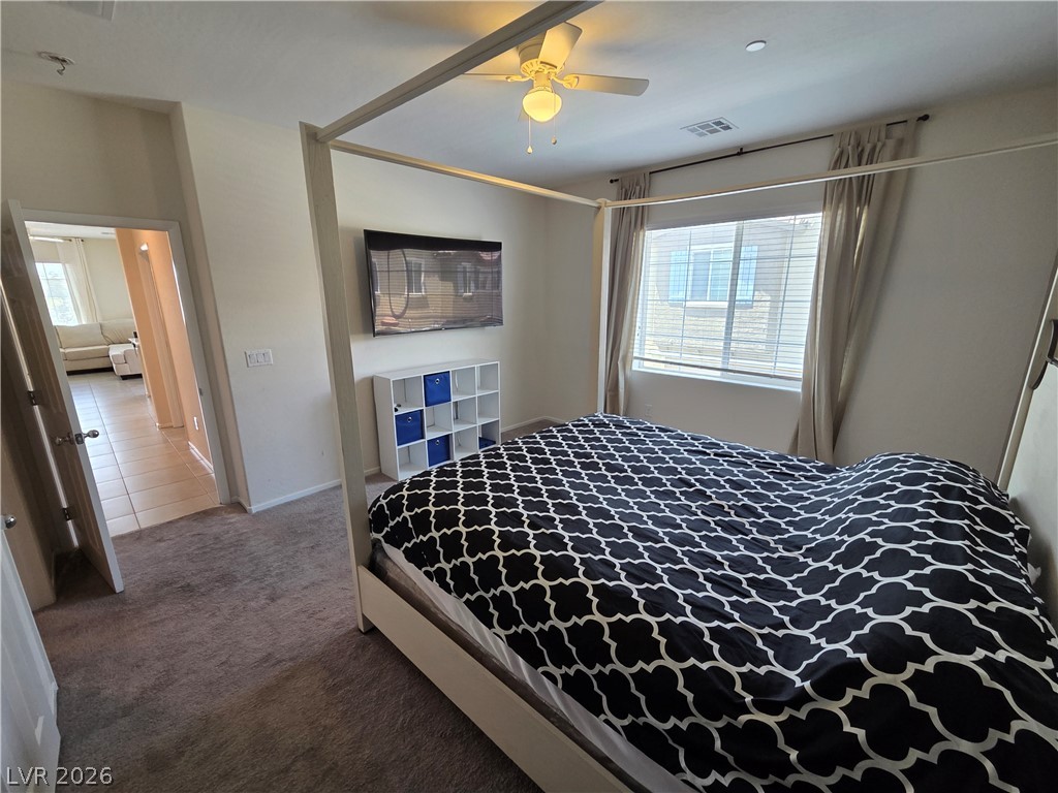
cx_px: 529
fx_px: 397
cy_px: 396
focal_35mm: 13
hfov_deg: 106.2
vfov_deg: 89.9
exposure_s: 1/60
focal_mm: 2.2
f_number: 2.2
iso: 160
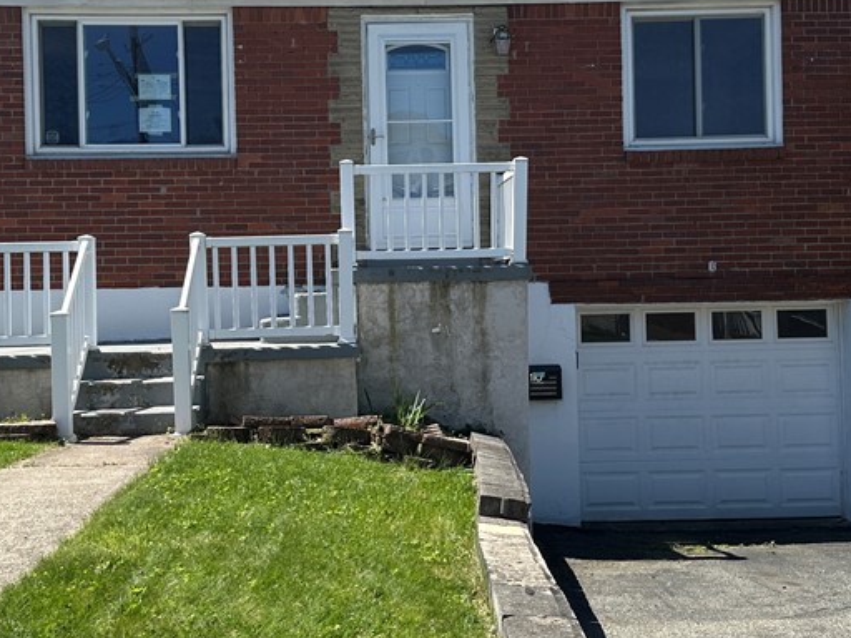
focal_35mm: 48
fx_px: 1180
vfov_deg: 30.3
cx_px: 404
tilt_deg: +1.9
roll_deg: +0.8
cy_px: 299
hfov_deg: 39.6
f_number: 1.78
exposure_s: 1/3058
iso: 80
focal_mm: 6.86
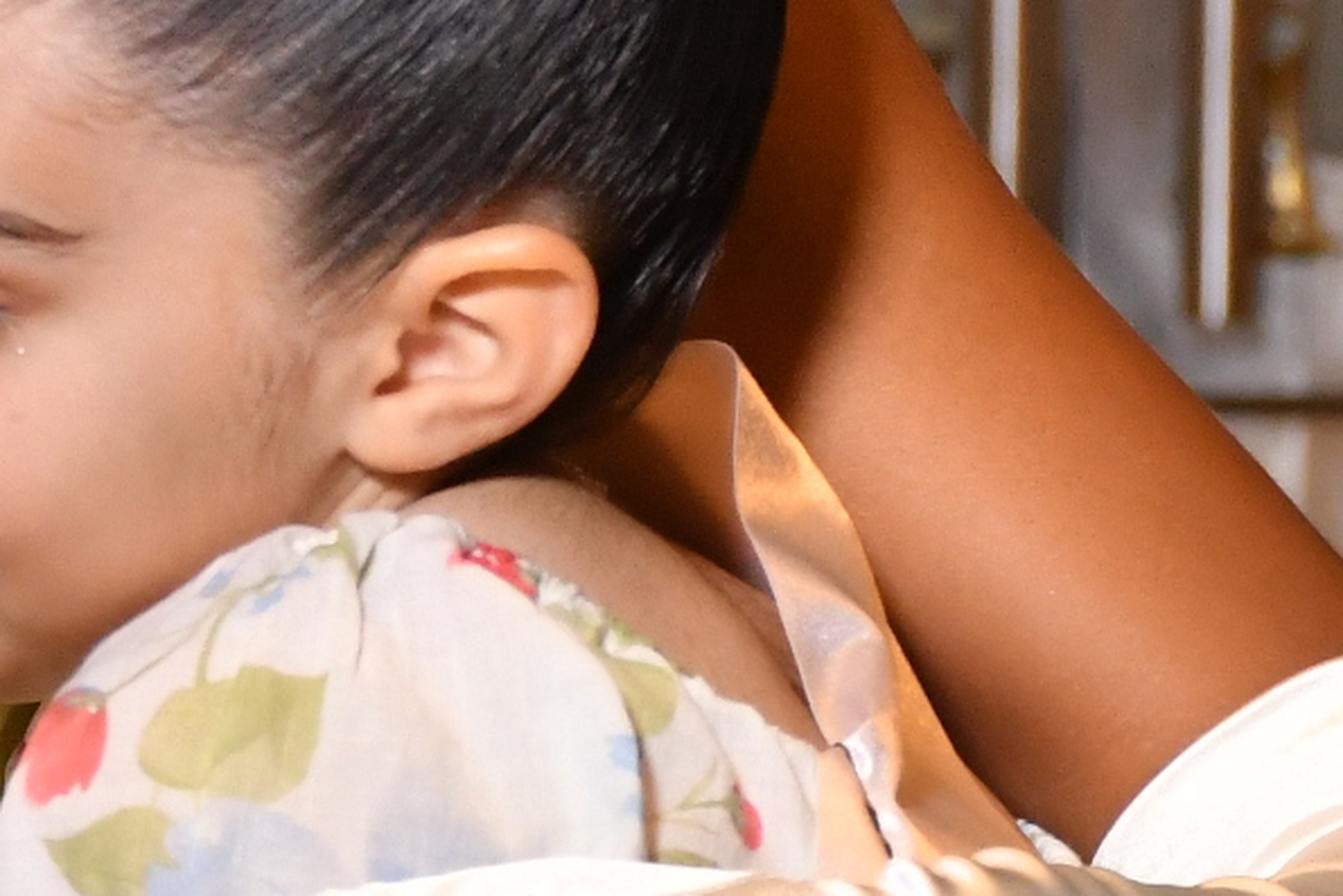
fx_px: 15708
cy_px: -47
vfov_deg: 3.3
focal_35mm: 421
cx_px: -115
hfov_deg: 4.9
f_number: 5.6
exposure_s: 1/125
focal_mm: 60
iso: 1250
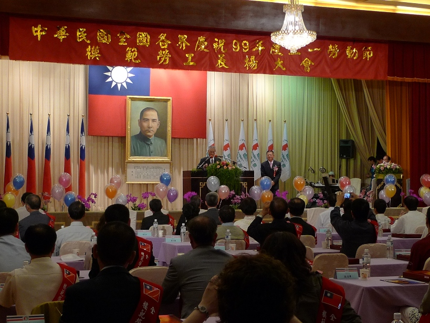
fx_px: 820
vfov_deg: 22.2
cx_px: 215
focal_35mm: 66
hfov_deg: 29.4
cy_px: 162
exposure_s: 1/50
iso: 160
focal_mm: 7.9
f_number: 2.4
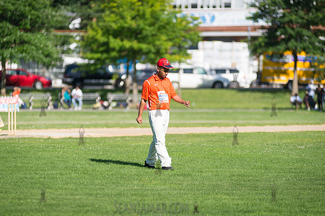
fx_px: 1922
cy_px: 106
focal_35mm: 213
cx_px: 158
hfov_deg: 9.7
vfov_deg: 6.4
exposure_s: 1/2500
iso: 200
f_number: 2.8
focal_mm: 200
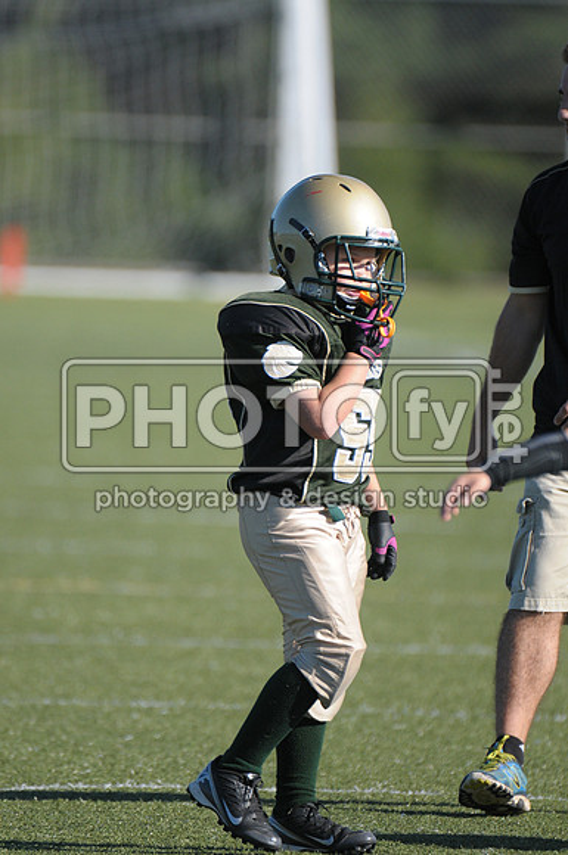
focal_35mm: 600
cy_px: 428
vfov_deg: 3.4
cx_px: 284
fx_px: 14241
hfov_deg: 2.3
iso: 640
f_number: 4
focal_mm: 400
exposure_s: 1/3200
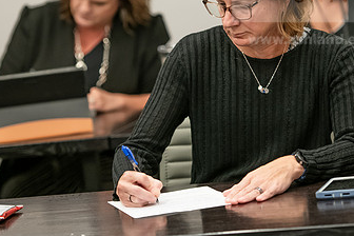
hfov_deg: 9.9
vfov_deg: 6.6
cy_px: 62
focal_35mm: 207
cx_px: 200
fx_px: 2035
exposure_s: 1/200
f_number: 2.8
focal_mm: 120
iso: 1600
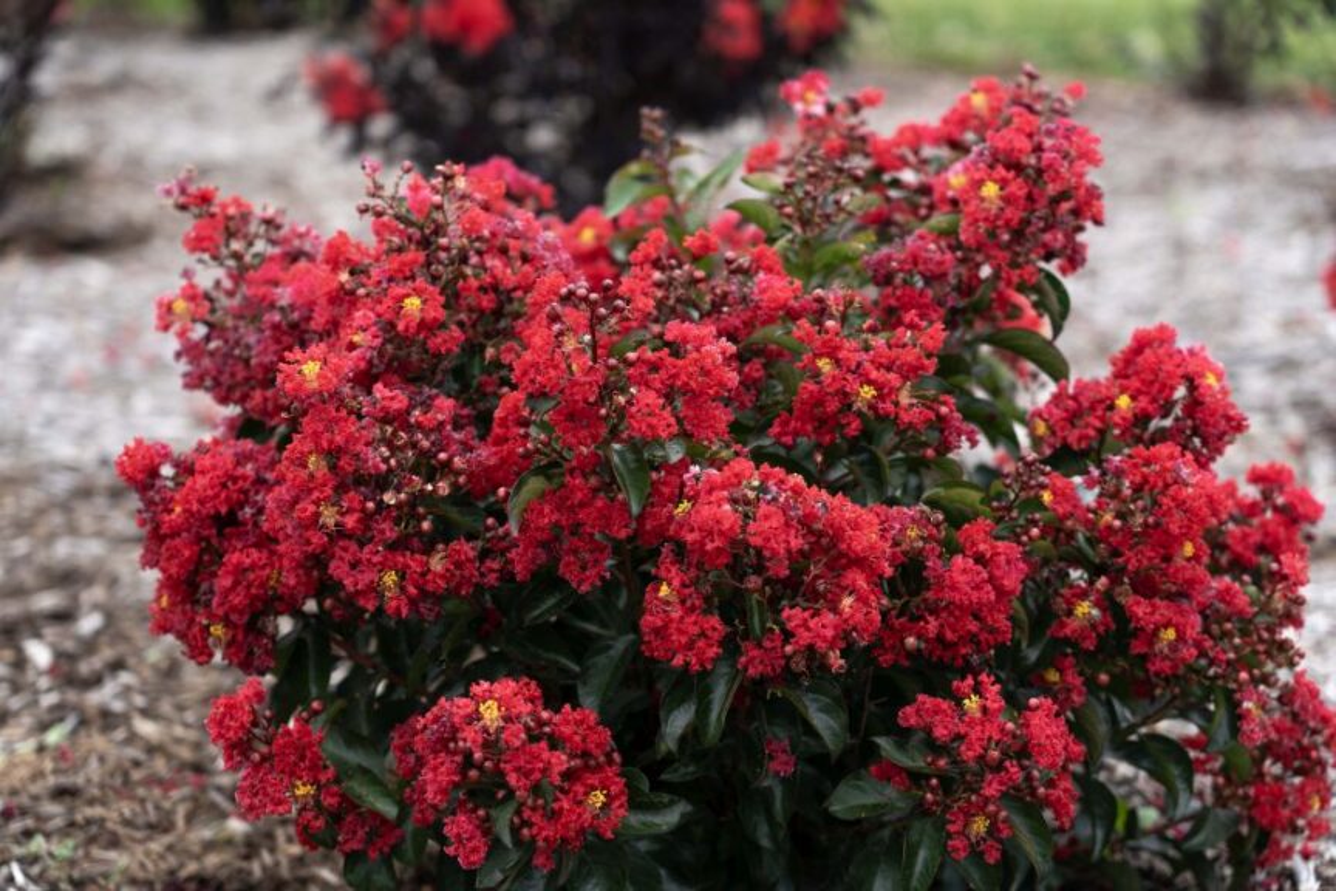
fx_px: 3896
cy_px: 446
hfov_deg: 19.5
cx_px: 668
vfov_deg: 13.0
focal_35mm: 105
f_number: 4
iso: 100
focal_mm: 105
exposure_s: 1/320
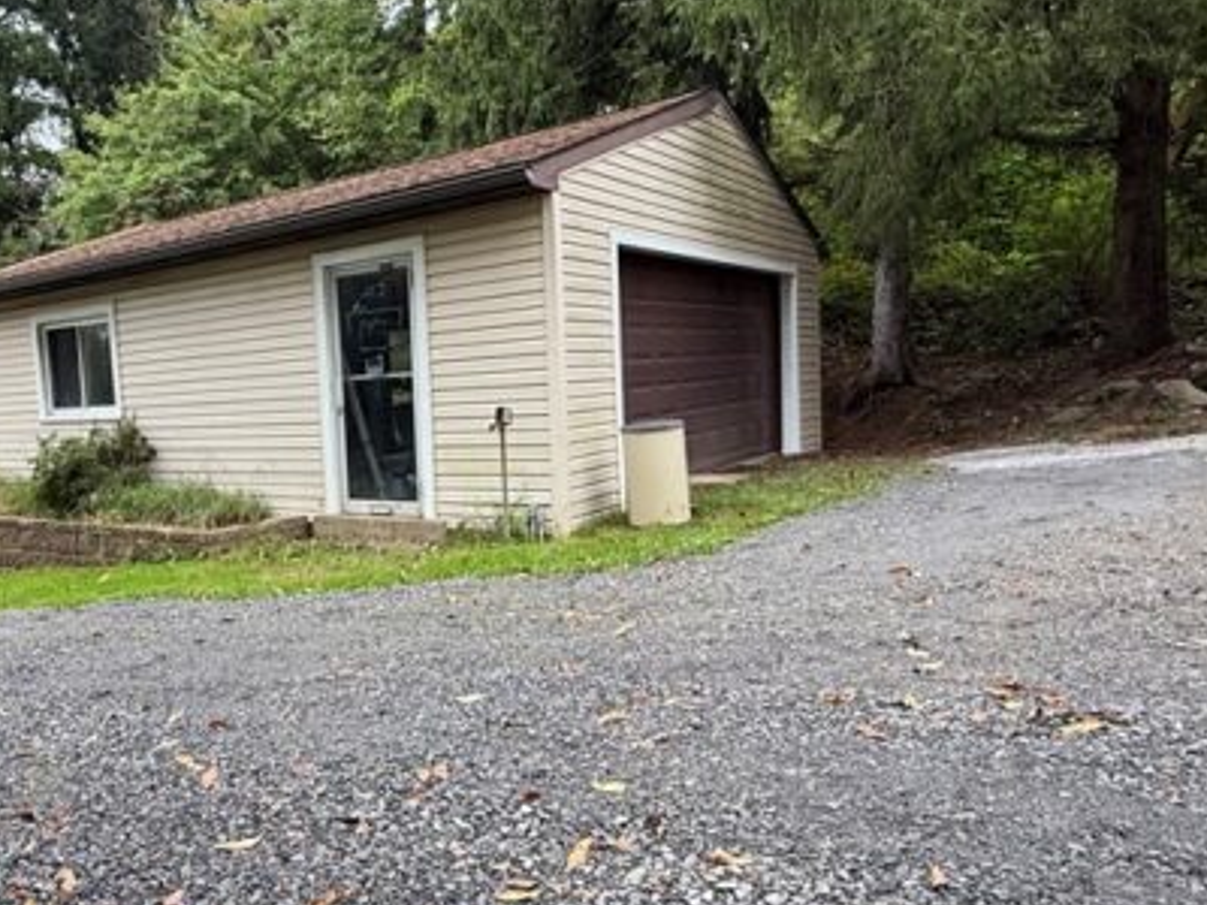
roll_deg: +3.3
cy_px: 501
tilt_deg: -6.4
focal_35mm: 28
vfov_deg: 49.7
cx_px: 422
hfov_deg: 62.2
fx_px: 976
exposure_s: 1/99
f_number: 2.2
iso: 125
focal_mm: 2.22
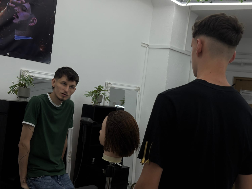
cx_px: 126
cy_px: 94
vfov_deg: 28.0
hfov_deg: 36.8
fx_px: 379
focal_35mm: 52
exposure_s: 1/791
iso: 32
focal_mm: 5.96
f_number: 1.6
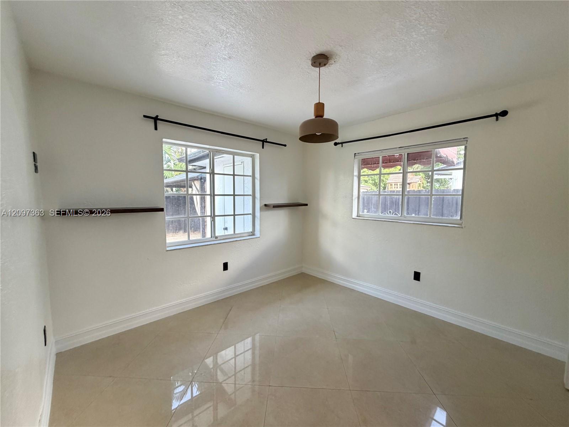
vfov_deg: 85.7
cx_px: 284
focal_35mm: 14
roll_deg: +0.1
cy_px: 214
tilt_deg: -6.3
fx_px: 230
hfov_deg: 102.1
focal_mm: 2.22
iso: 320
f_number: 2.2
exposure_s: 1/120
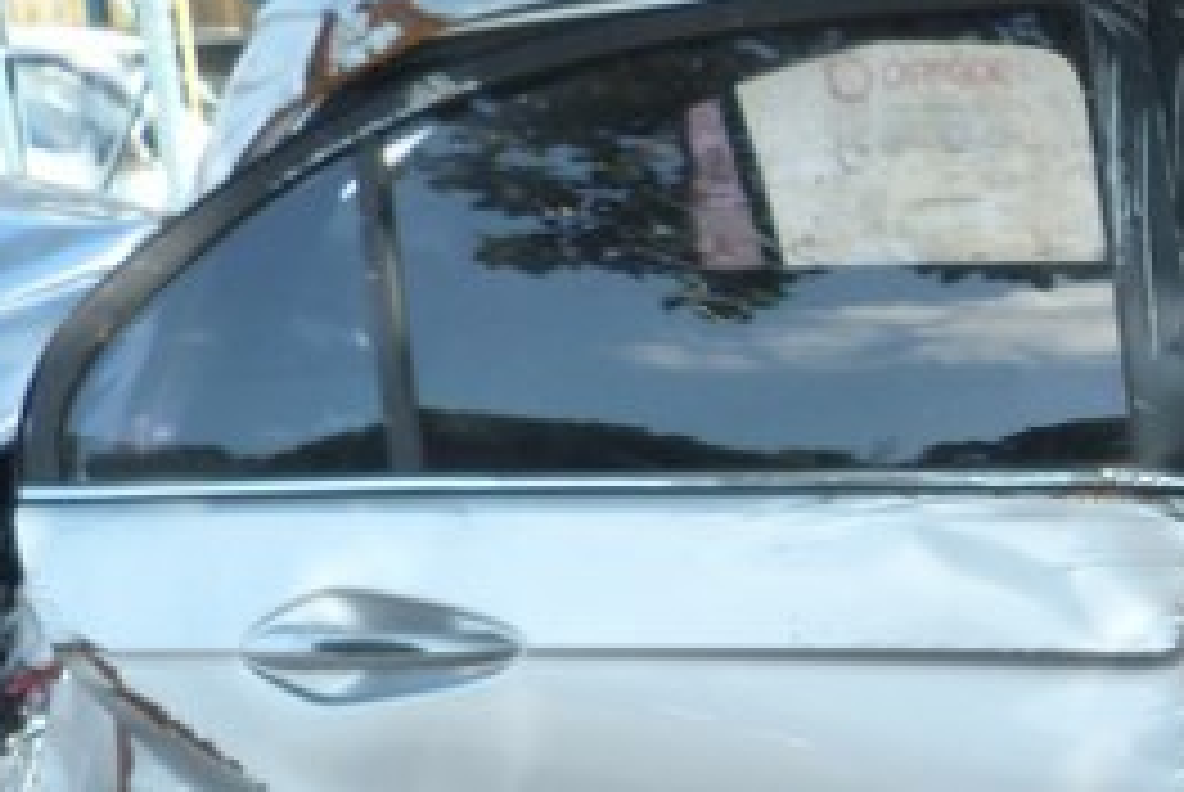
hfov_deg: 22.3
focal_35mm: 79
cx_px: 1643
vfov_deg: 17.0
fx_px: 2601
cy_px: 774
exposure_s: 1/125
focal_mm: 4.5
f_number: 3.2
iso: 125
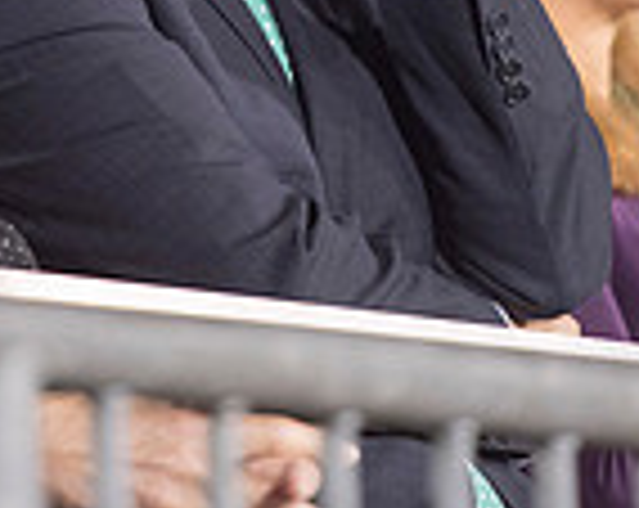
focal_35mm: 731
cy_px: -344
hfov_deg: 2.7
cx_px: 252
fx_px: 13796
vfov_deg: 2.1
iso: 1000
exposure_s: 1/320
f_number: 2.8
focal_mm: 190
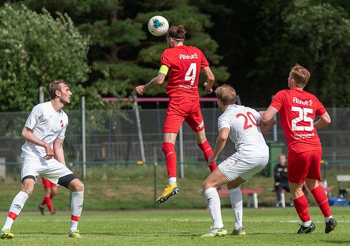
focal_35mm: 291
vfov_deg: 4.9
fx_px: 2879
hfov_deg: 7.0
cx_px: 195
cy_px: 116
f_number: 3.2
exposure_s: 1/1600
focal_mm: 122
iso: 125
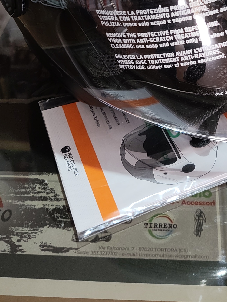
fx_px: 499
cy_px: -23
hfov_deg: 25.4
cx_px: 165
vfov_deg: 30.5
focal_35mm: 57
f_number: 1.88
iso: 502
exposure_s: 1/33.3
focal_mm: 5.56
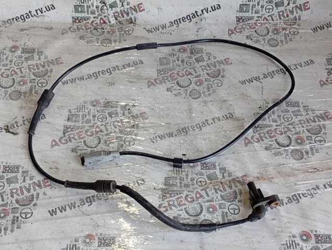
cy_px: 125
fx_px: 500
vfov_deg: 28.1
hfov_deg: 36.8
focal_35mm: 52
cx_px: 166
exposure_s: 1/50
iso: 108
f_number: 1.8
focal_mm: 3.96
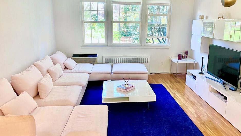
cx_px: 127
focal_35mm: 31
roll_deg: +0.6
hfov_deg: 62.6
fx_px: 198
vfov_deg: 37.7
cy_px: 64
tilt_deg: -10.7
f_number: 1.6
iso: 100
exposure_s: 1/60
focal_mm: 4.2
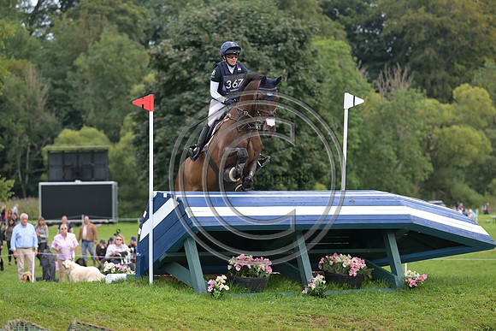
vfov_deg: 6.9
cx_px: 248
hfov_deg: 10.3
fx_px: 2756
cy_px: 166
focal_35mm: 200
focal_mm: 200
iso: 1100
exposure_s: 1/1250
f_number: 5.6
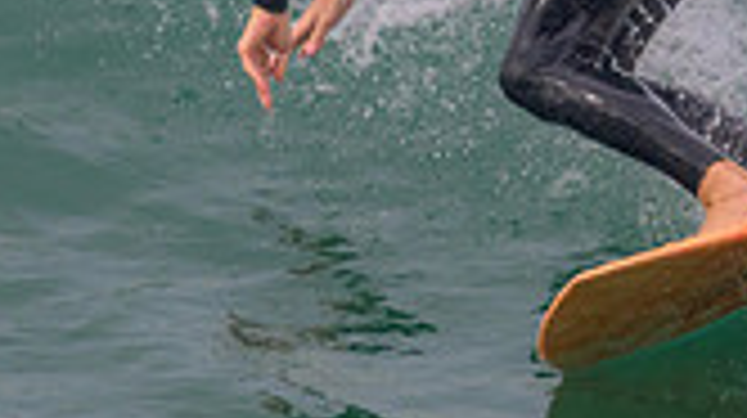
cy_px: -265
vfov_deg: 0.4
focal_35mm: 3122
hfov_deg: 0.7
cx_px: 547
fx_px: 61779
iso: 1800
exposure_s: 1/1250
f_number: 11
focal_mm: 800
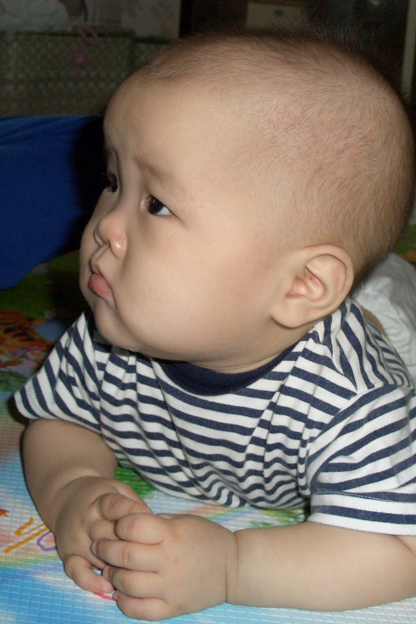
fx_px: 885
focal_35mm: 51
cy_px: 313
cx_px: 240
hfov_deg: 26.4
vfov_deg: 38.9
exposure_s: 1/60
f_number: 2.9
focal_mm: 7.8
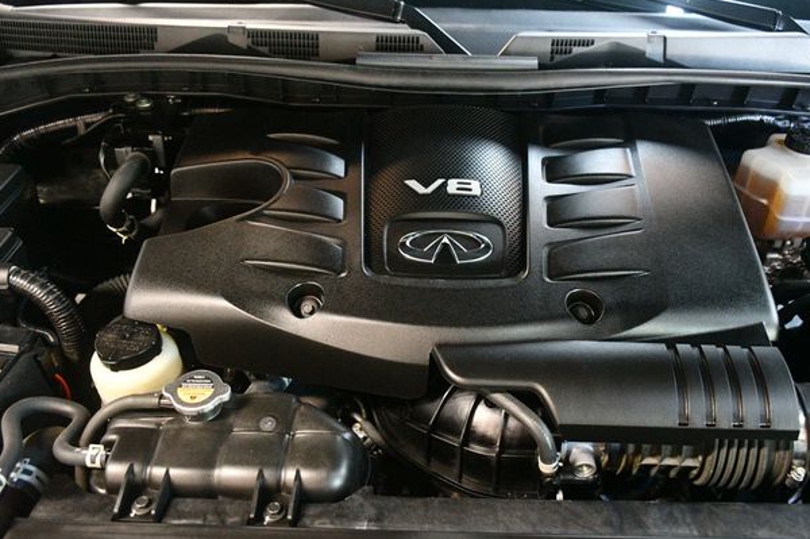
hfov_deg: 58.7
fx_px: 719
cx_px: 429
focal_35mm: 32
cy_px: 262
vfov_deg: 41.0
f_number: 3.5
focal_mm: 20
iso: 7200
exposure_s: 1/60
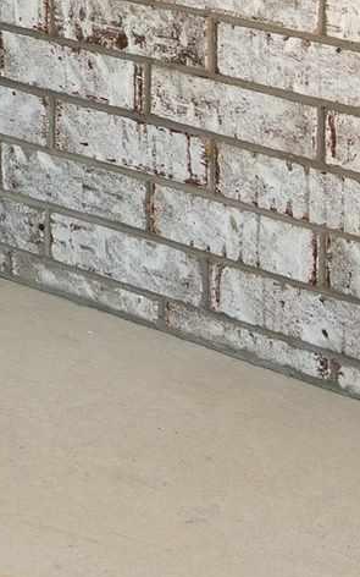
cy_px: -511
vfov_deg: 11.6
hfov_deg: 7.1
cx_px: -713
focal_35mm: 166
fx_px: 2606
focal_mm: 25
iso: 100
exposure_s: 1/50
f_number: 5.6
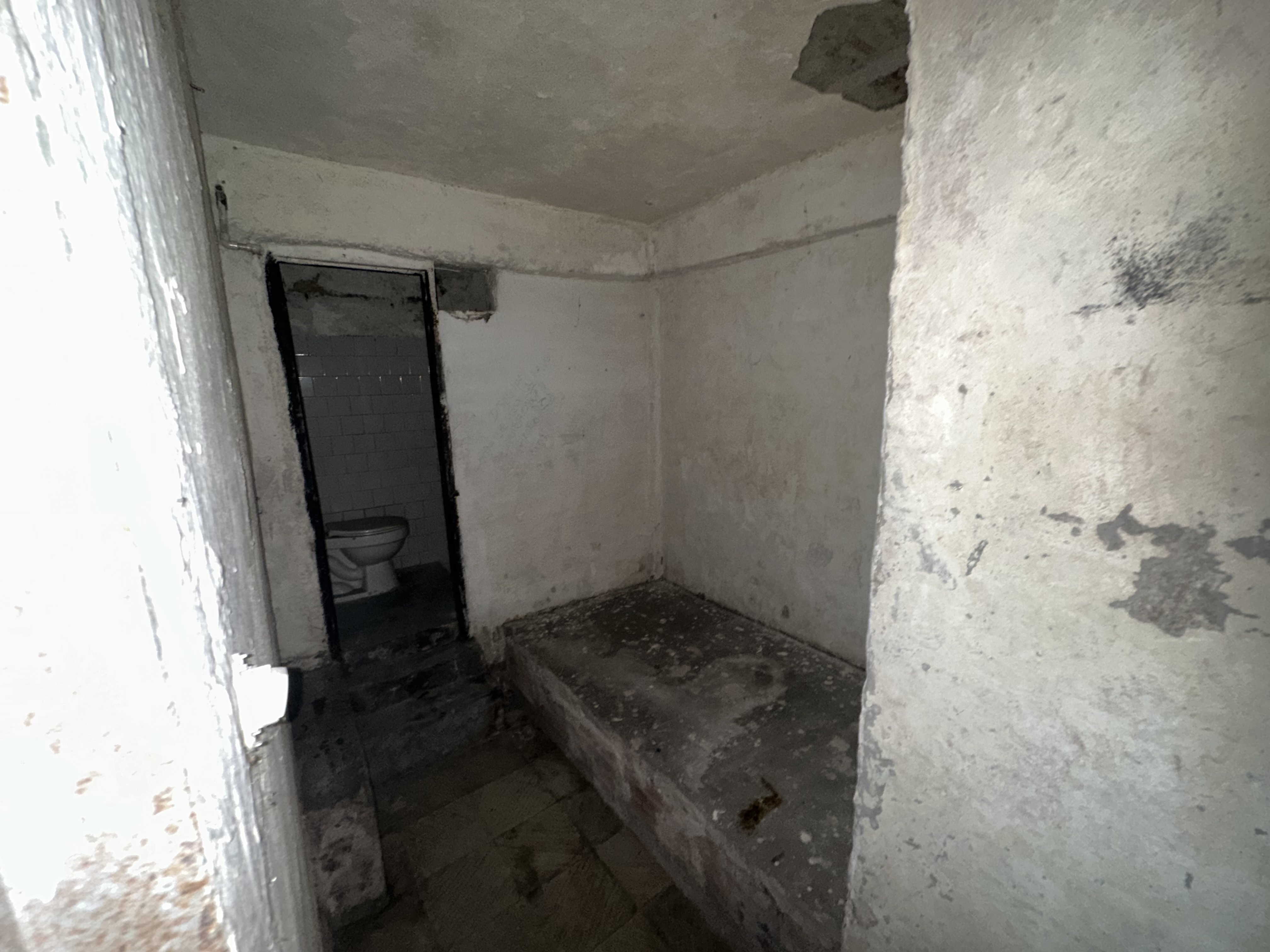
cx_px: 635
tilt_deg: -10.5
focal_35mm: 14
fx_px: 514
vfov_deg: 85.7
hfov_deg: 102.1
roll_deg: +1.5
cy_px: 476
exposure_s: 1/18
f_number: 2.2
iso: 160
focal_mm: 2.22
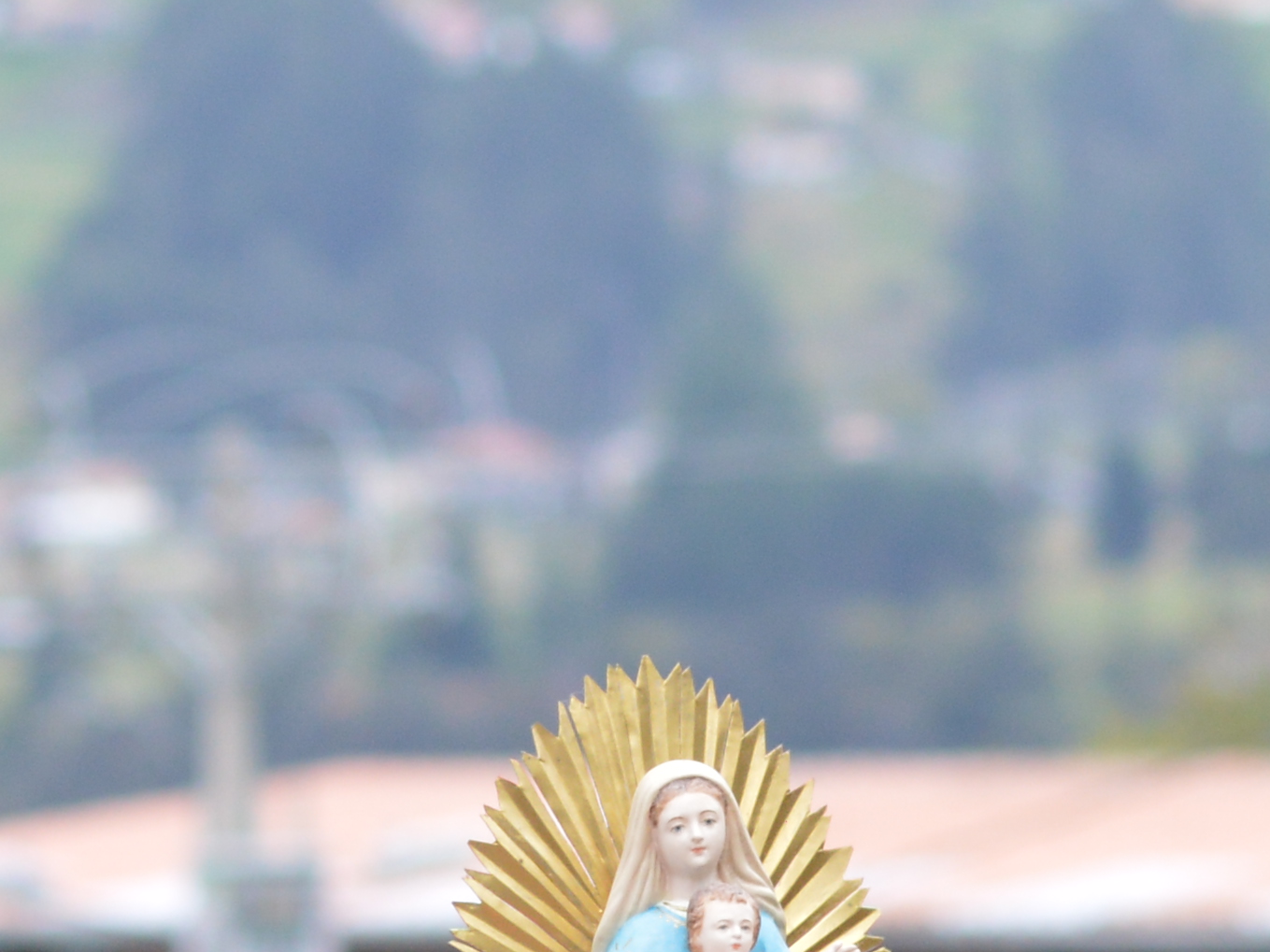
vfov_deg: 2.4
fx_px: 22236
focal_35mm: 606
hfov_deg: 3.3
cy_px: 1628
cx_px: 994
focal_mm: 95
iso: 400
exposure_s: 1/500
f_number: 5.6
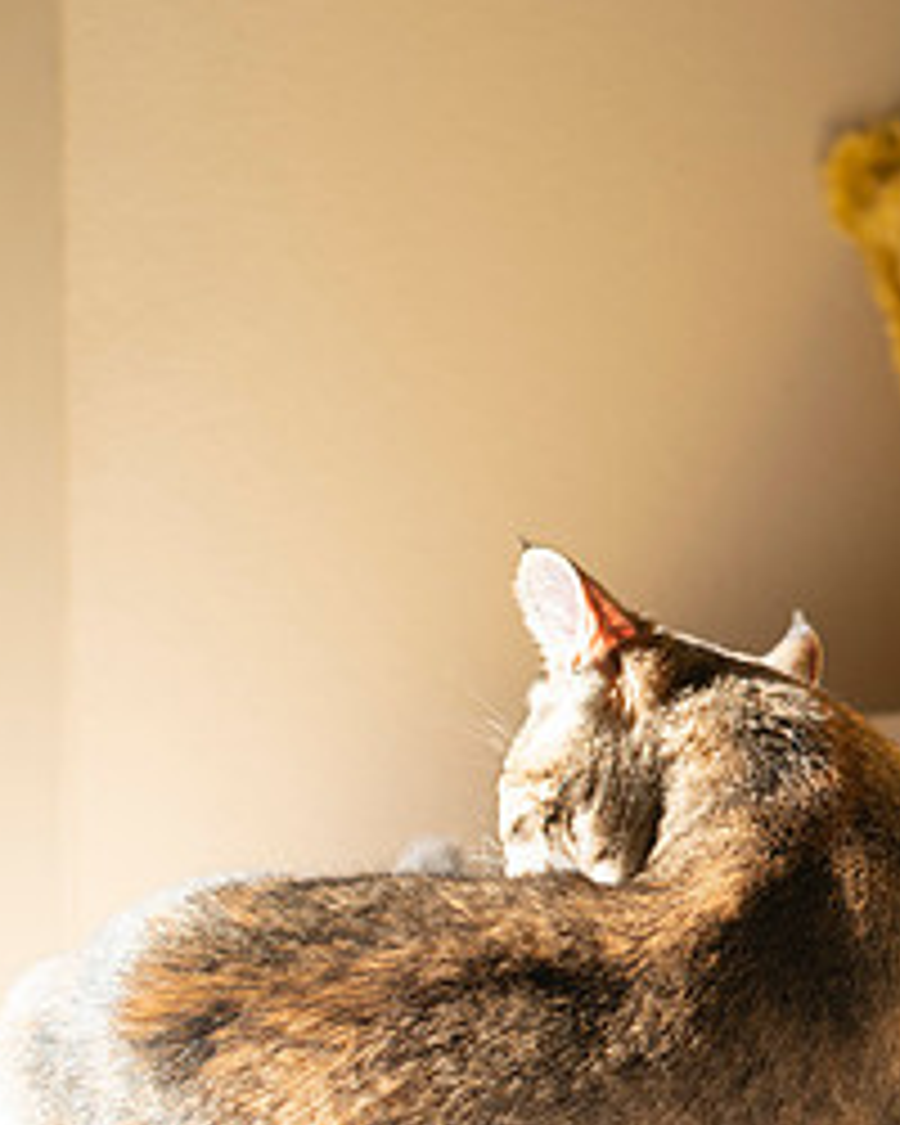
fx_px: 3629
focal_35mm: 109
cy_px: 812
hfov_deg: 13.8
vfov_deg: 17.5
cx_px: 1053
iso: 200
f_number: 3.5
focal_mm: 50
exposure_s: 1/200
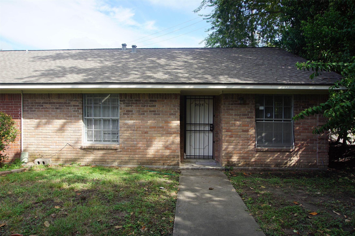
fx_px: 236
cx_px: 178
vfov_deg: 53.0
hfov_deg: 73.8
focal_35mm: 24
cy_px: 118
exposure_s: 1/80
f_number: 8
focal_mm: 16
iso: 100
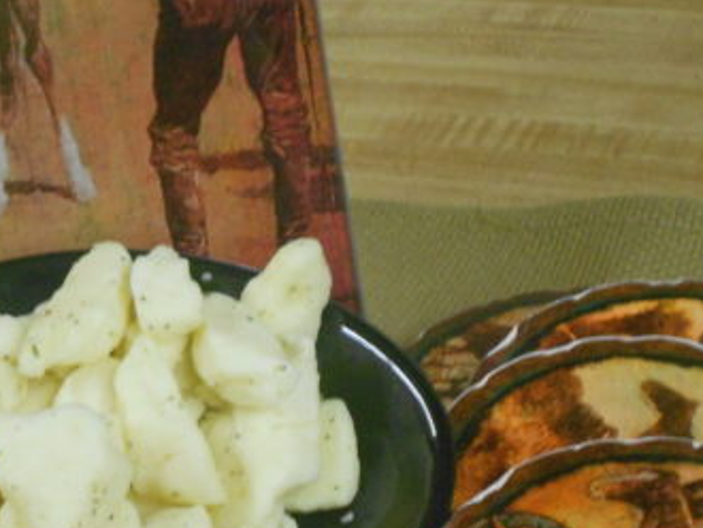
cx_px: 173
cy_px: 336
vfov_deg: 10.8
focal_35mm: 138
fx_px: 2805
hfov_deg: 14.2
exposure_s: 1/25
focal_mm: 13.5
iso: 400
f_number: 5.8
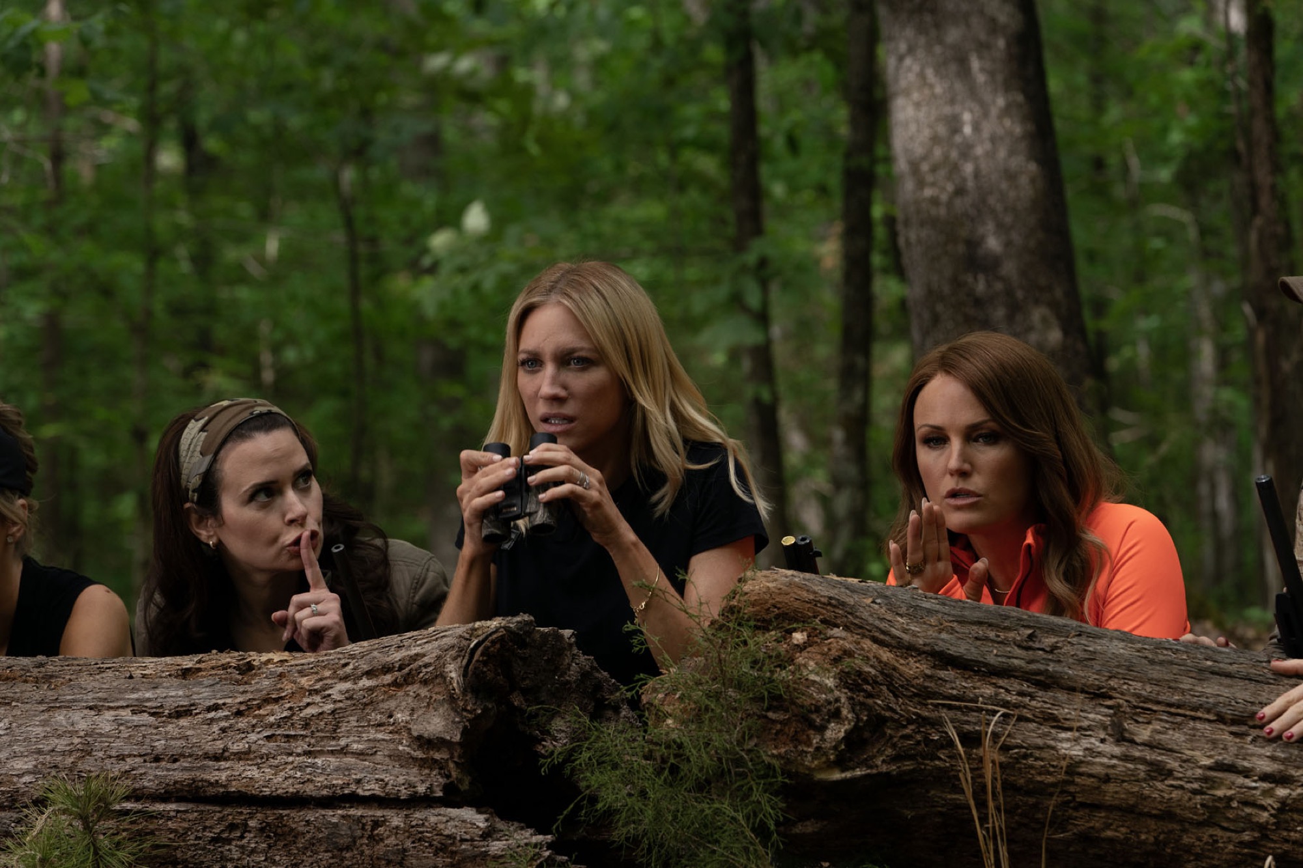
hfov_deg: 14.0
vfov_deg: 9.3
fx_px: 5320
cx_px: 652
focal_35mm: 147
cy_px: 434
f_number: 7.1
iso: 800
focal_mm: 147
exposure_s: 1/320
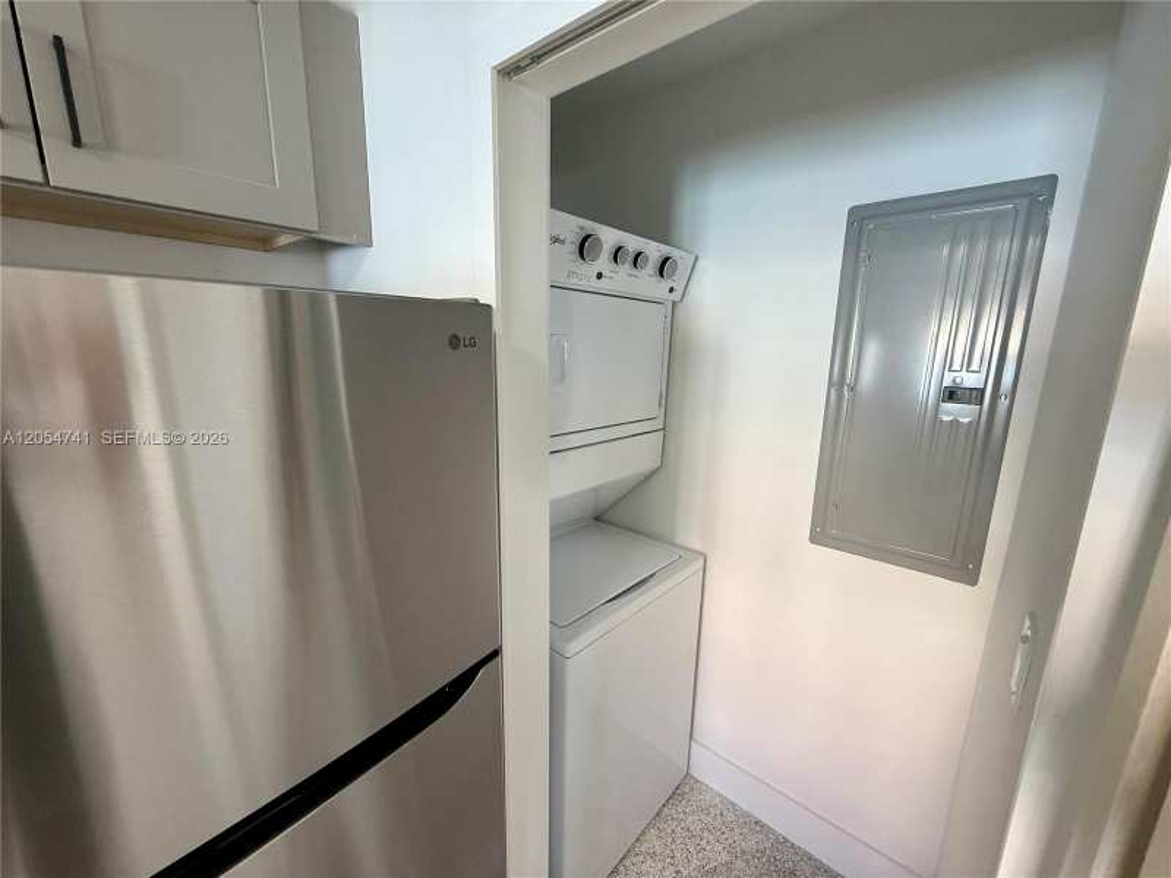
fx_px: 474
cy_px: 439
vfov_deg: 85.7
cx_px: 586
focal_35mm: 14
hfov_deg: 102.1
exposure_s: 1/120
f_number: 2.2
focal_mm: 2.22
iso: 250
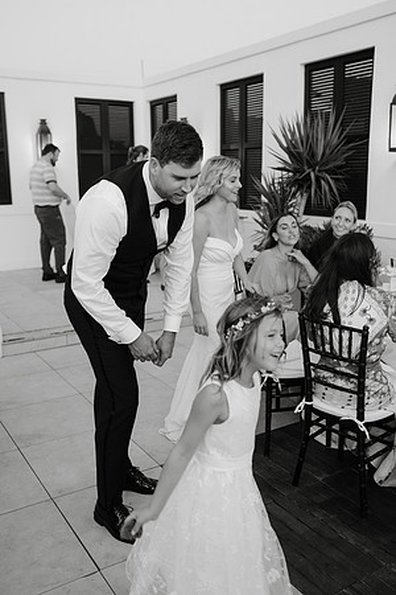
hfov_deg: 37.9
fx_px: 577
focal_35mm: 35
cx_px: 198
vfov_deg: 54.4
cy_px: 298
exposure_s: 1/160
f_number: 2.8
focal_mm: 35
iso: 1600
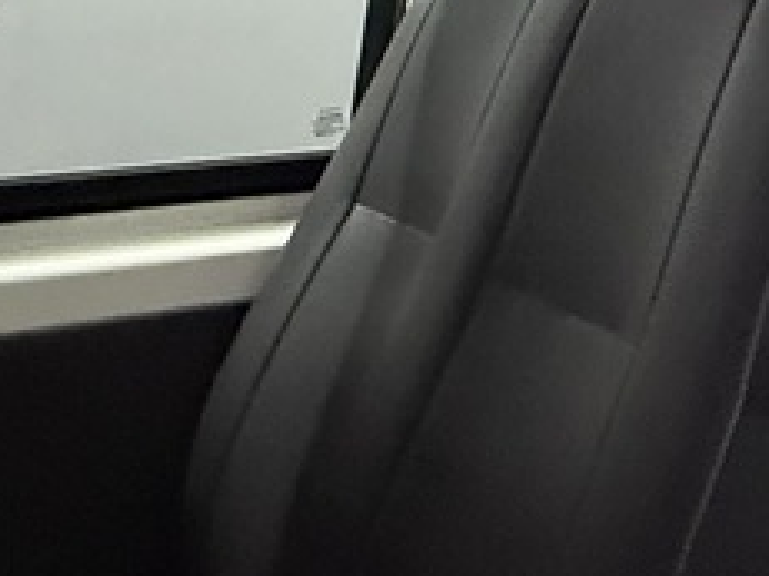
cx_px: 1045
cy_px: -413
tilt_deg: +16.1
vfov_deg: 19.0
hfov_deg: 25.9
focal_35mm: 62
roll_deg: -0.3
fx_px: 1377
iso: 640
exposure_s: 1/50
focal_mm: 2.22
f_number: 2.2
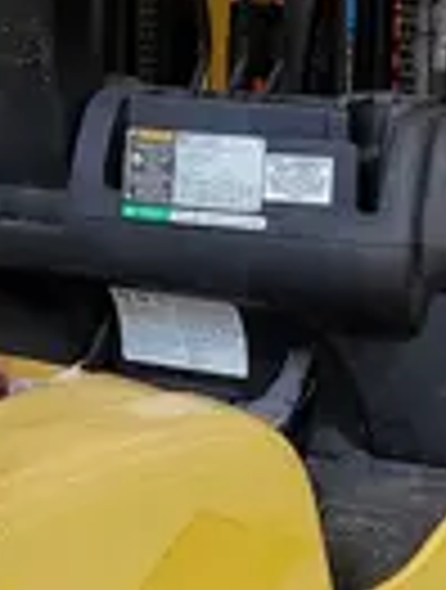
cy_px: 480
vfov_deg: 13.5
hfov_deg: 9.7
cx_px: -405
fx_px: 2479
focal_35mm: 145
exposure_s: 1/168
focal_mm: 5.4
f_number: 1.8
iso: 40
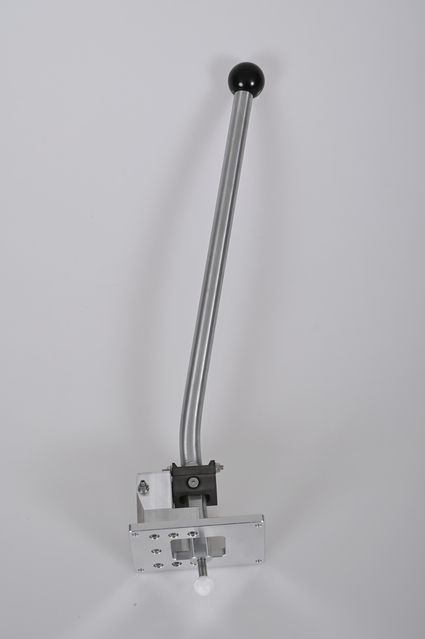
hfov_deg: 21.5
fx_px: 1117
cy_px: 320
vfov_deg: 31.9
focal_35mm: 63
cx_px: 212
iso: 100
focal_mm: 63
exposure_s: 1/160
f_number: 18
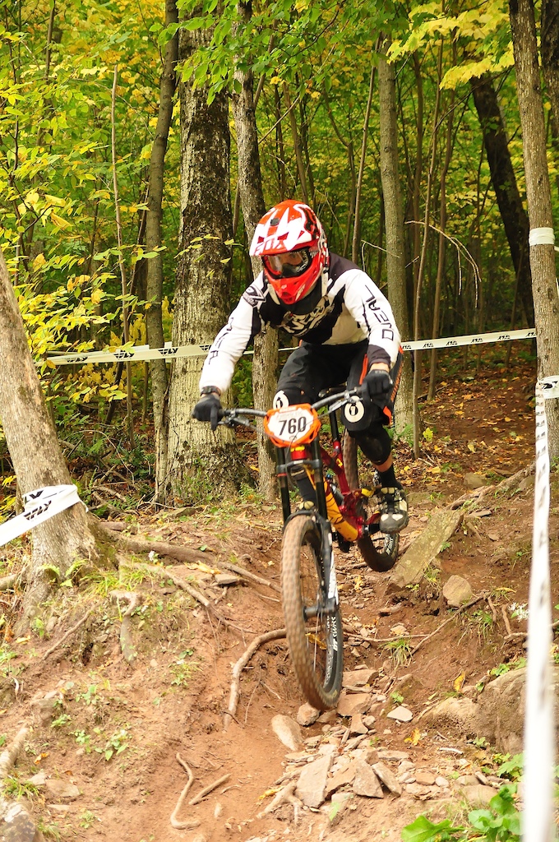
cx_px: 280
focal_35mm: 63
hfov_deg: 21.5
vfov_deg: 31.9
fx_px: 1471
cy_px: 421
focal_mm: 42
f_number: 3.5
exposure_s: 1/400
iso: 2000
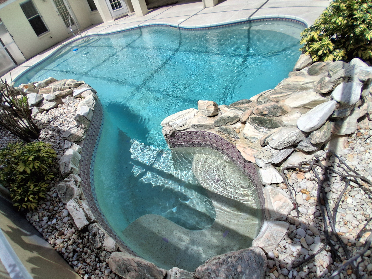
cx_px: 186
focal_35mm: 17
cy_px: 140
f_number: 2.2
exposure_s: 1/1486
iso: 50
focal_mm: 1.4
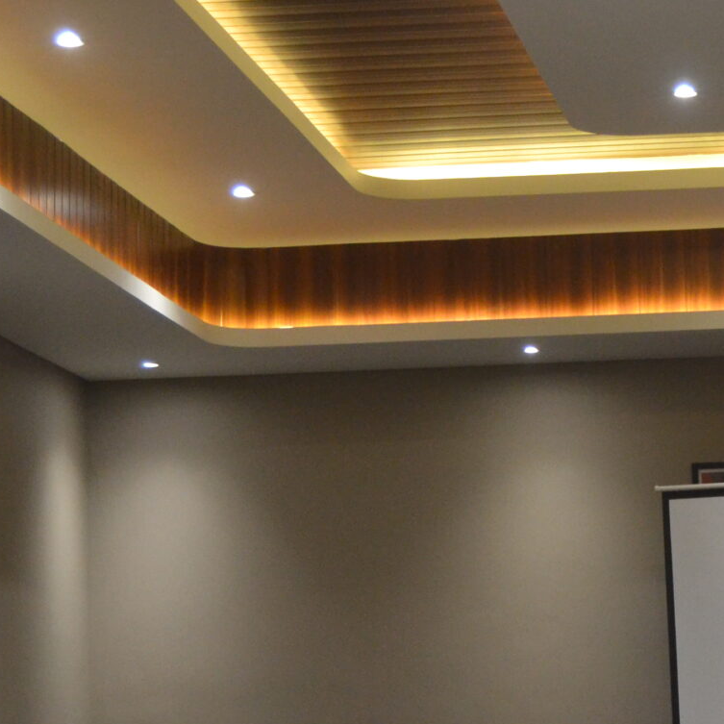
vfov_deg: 12.9
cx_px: 787
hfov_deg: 12.8
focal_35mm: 134
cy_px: 528
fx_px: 3181
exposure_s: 1/60
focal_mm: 31
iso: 1400
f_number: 4.2
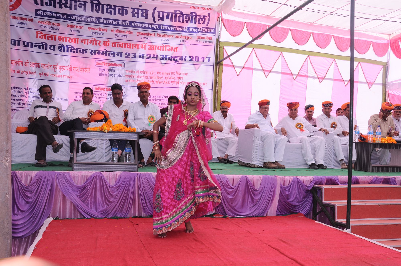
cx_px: 200
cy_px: 133
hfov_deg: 57.3
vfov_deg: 39.9
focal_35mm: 33
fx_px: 367
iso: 320
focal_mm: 22
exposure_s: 1/200
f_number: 9
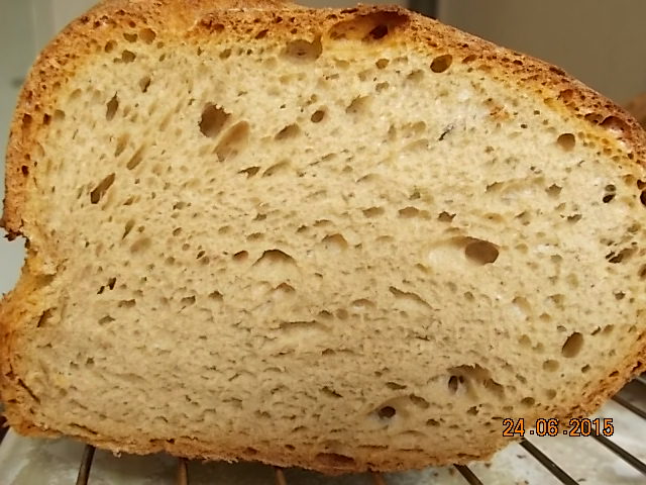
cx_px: 323
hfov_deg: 60.0
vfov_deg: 46.8
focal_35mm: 30
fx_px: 560
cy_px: 242
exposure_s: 1/25
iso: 200
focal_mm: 5.3
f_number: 3.4
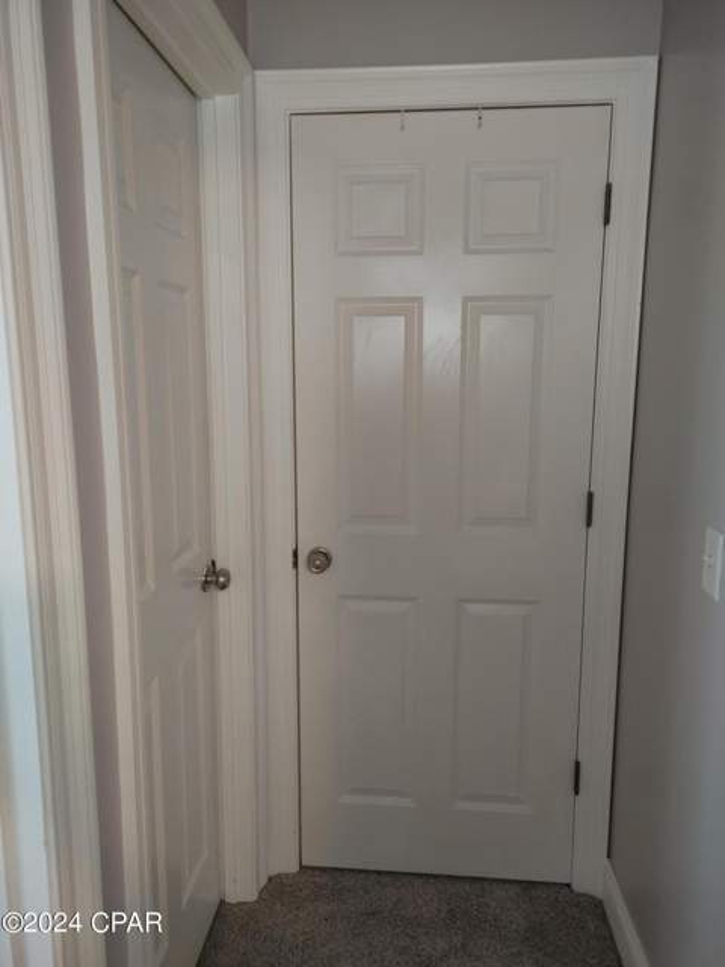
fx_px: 726
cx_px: 362
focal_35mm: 26
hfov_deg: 53.1
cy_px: 484
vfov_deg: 67.3
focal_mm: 5.58
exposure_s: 1/17
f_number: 1.8
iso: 400
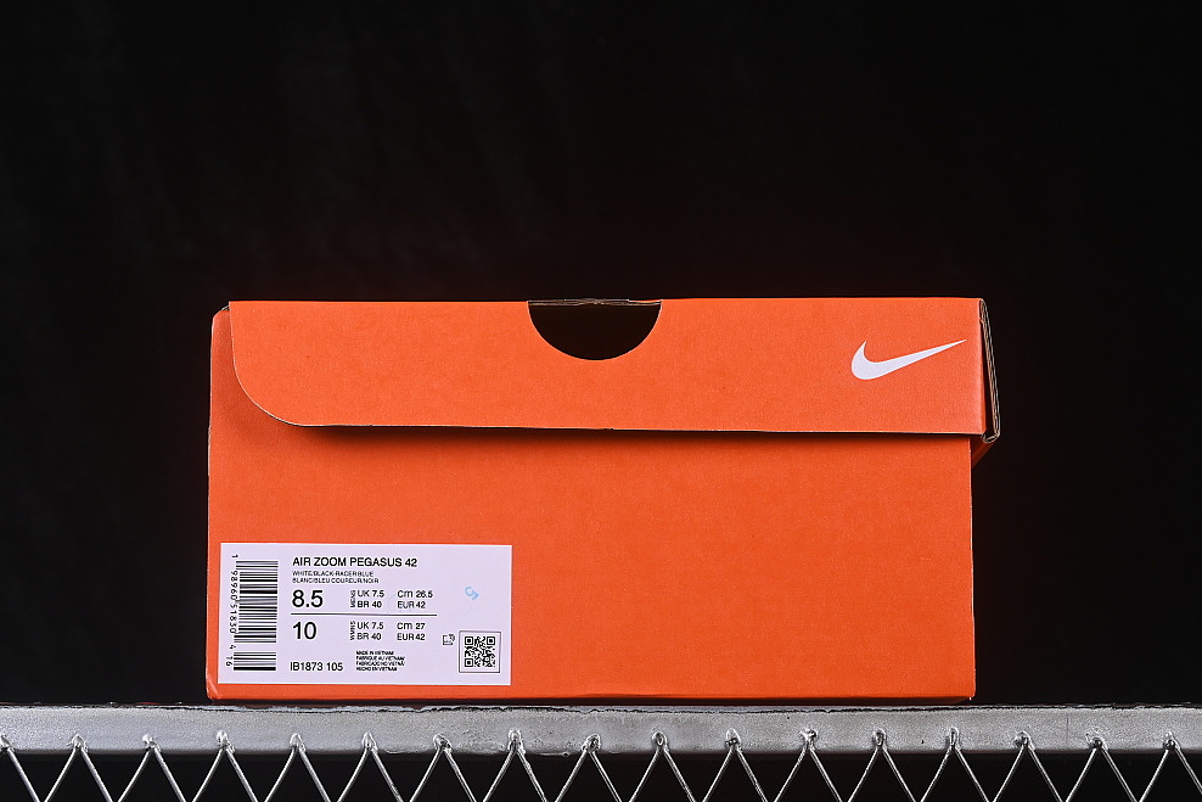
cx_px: 601
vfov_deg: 16.7
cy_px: 433
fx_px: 2738
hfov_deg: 24.8
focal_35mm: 82
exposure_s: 1/80
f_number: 8
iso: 160
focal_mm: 50
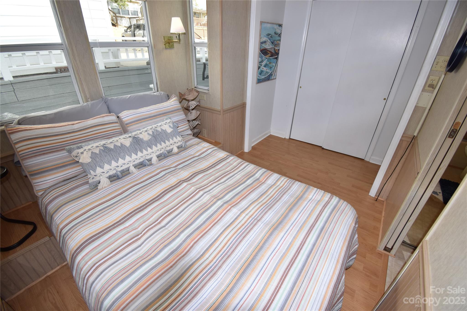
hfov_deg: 100.4
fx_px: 195
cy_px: 156
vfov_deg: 77.3
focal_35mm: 15
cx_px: 234
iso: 360
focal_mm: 10
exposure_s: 1/250
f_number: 5.6
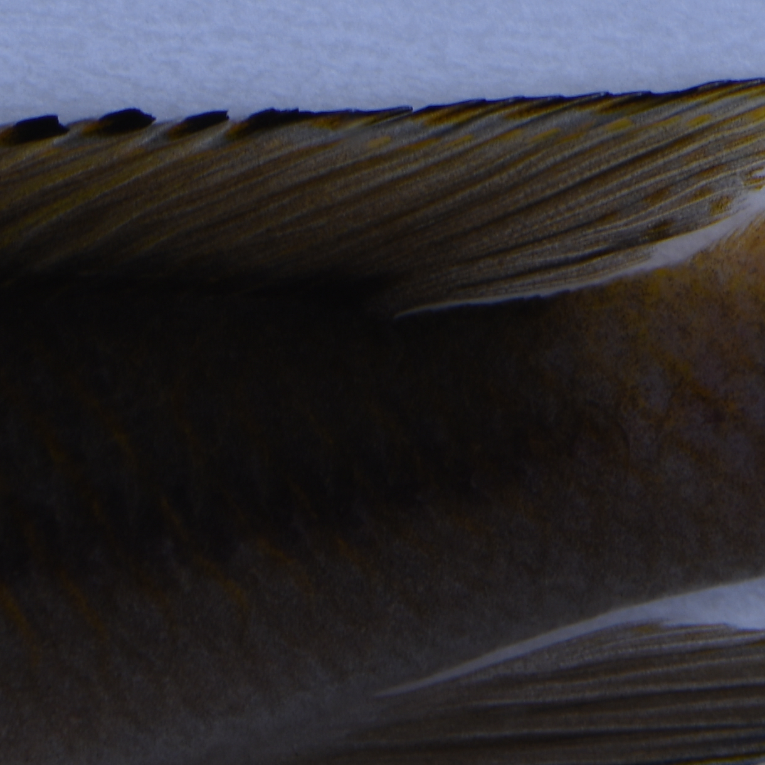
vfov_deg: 2.9
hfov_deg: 2.9
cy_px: 1024
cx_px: -806
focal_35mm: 604
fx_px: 15102
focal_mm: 105
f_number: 10
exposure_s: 1/160
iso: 100
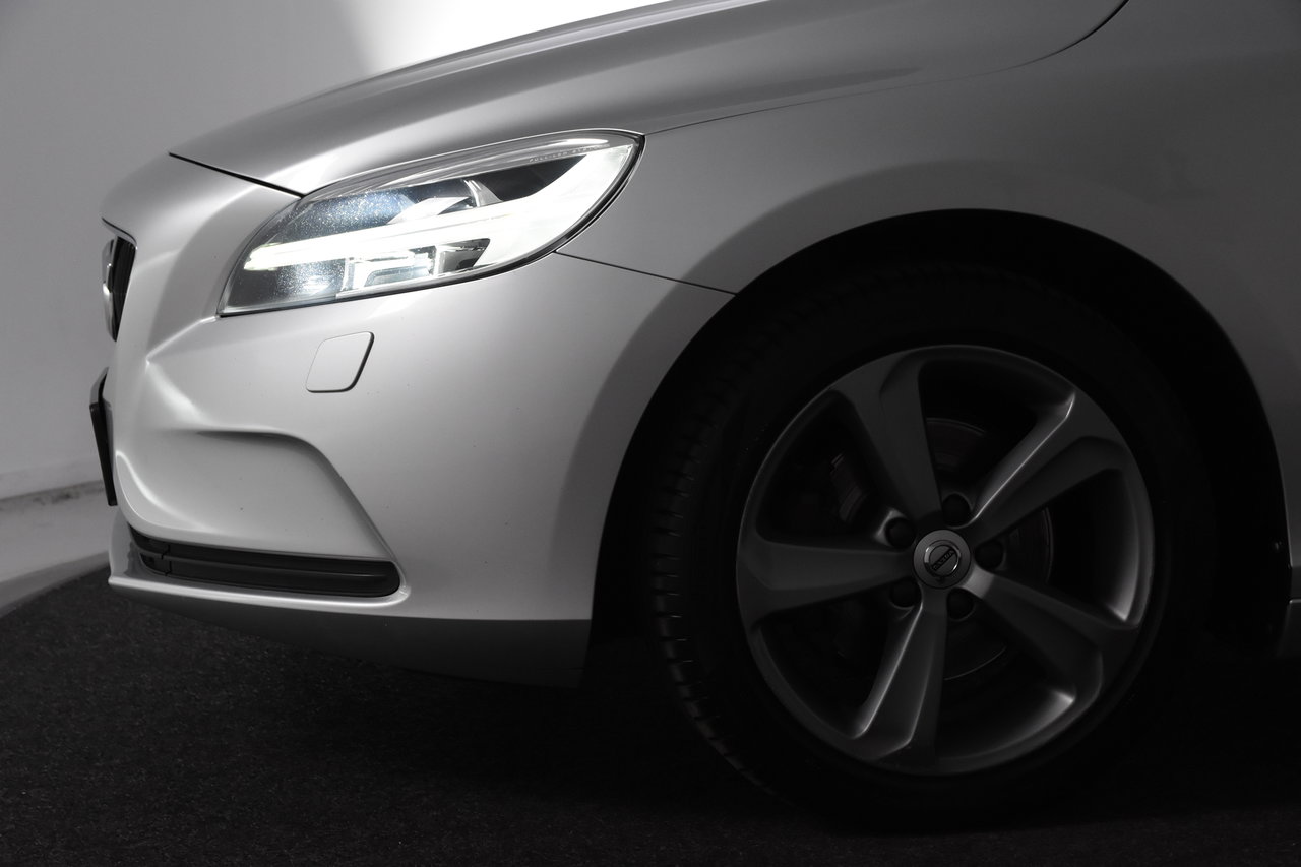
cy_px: 434
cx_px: 650
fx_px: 2439
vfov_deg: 20.2
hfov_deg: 29.9
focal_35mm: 68
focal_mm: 45
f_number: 7.1
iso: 1600
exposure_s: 1/160
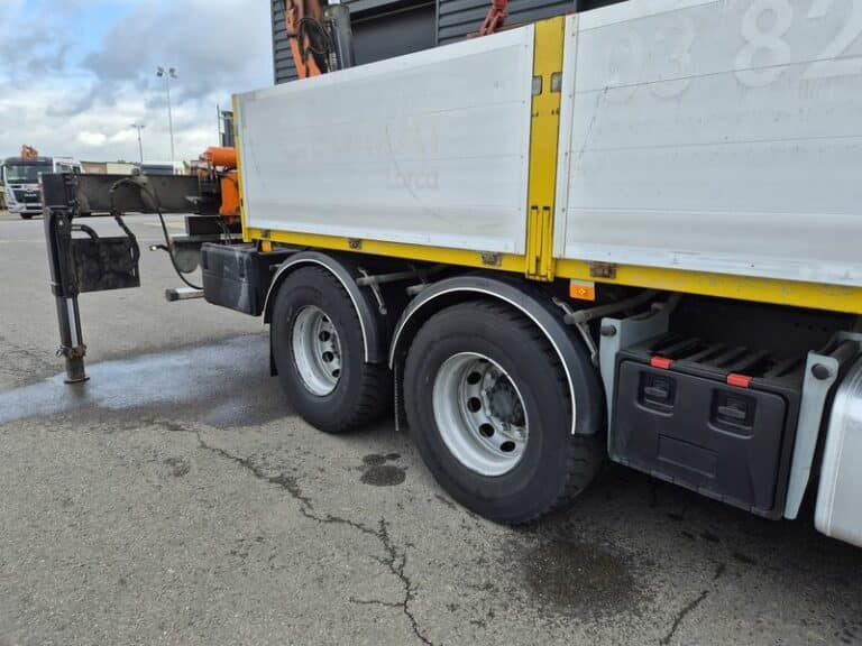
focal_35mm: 23
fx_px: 573
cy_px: 323
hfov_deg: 73.9
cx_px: 431
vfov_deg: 58.9
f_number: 1.8
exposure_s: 1/528
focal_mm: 5.4
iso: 25
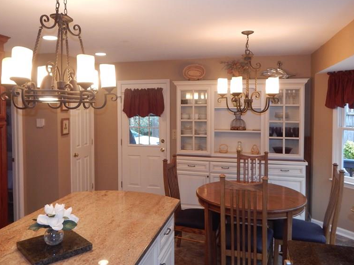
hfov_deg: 59.9
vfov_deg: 46.7
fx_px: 307
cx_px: 161
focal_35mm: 30
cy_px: 114
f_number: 3
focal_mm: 4
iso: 180
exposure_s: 1/30
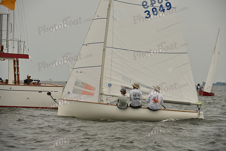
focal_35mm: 240
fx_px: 1507
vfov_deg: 5.7
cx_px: 113
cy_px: 76
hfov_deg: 8.6
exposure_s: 1/1000
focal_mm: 240
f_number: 7.1
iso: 400
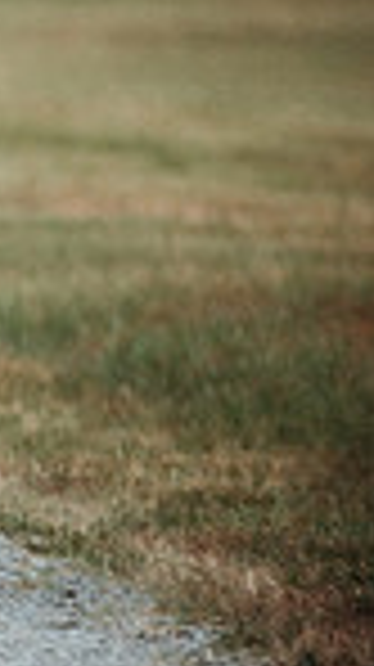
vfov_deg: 3.3
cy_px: -83
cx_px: -928
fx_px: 11663
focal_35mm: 660
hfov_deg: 1.8
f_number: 2.8
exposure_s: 1/250
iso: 1000
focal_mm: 160
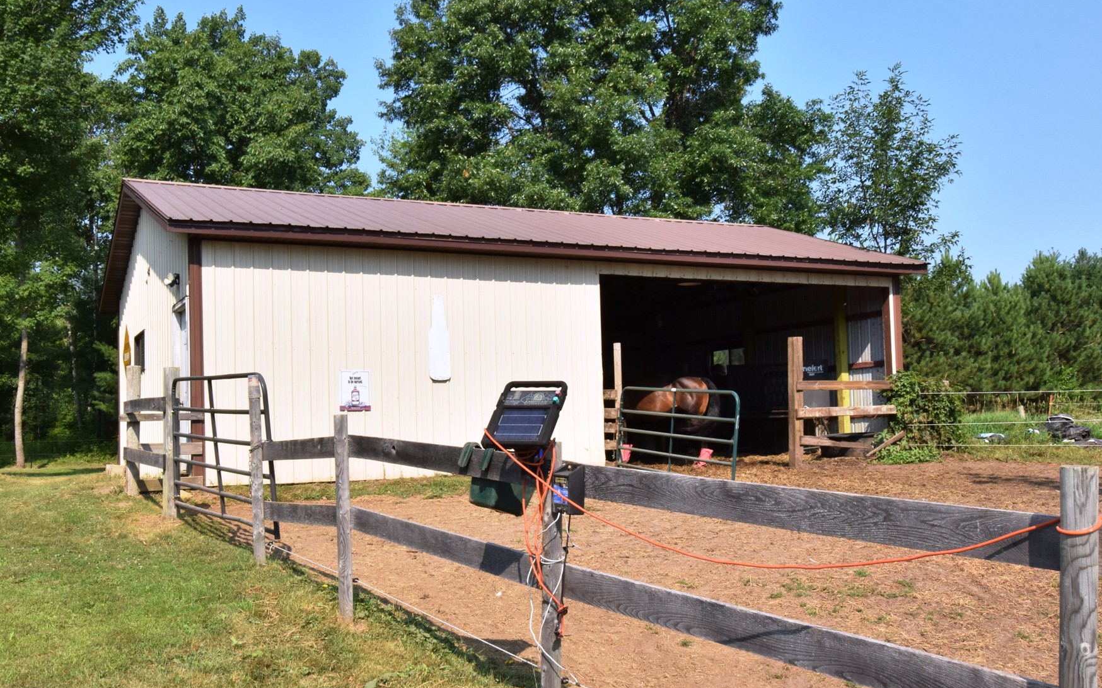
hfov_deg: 51.5
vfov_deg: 33.5
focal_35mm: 38
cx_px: 503
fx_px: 1141
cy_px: 384
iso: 320
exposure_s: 1/200
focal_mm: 20
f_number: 20
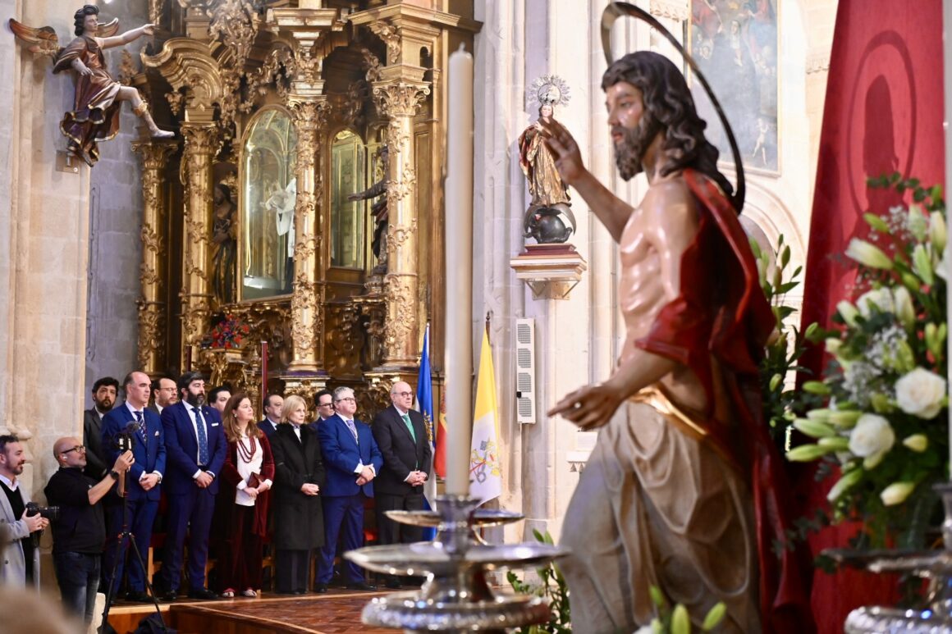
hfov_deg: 32.4
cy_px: 317
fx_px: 1639
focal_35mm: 62
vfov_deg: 21.9
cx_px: 476
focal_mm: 62
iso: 4000
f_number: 4
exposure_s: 1/100
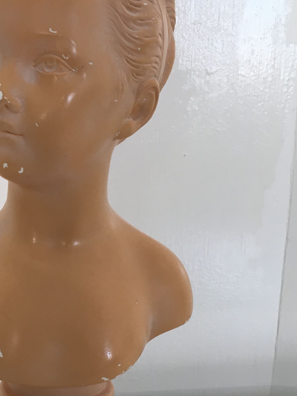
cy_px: 257
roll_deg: -0.6
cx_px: 66
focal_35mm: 53
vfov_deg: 35.9
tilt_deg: -13.6
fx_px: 606
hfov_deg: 27.1
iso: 25
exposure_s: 1/40
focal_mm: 4.15
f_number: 2.2
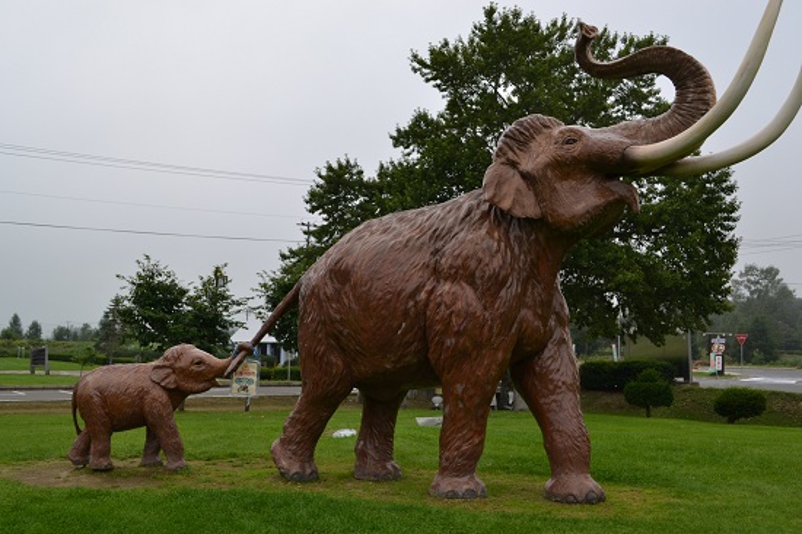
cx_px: 401
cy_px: 267
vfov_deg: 36.8
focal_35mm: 36
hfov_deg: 53.2
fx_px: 801
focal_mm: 24
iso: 140
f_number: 5.6
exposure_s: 1/125
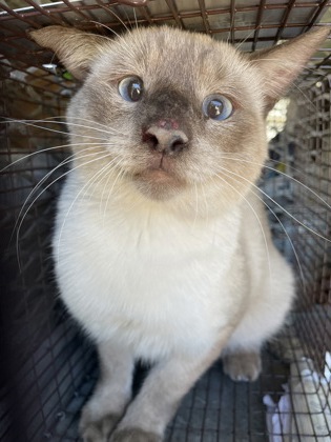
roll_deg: -6.6
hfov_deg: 53.1
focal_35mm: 26
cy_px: 221
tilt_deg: -17.1
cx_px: 166
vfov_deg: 67.3
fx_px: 331
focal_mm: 4.2
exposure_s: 1/121
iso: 80
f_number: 1.6
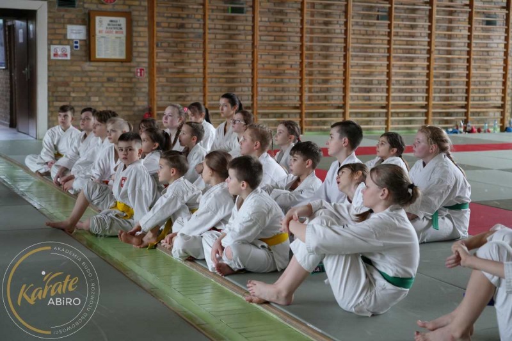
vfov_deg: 23.0
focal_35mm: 59
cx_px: 256
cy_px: 170
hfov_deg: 33.9
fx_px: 839
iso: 2500
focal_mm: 59
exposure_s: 1/160
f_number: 4
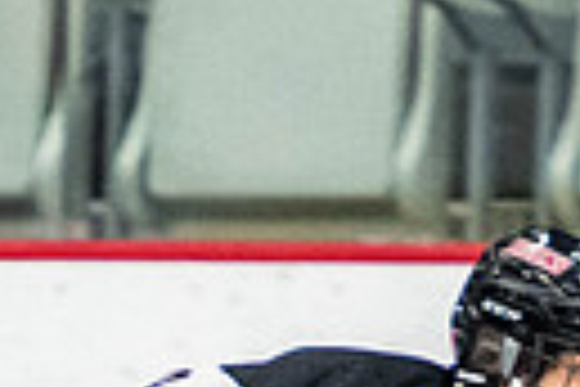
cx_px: 441
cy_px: 877
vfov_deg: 0.8
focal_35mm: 1619
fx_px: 26082
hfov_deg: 1.3
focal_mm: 155
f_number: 2.8
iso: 2800
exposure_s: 1/640
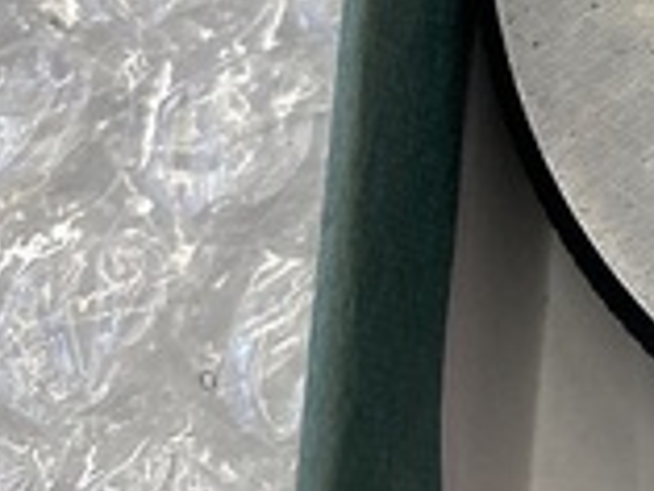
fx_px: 1929
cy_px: -108
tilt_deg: -72.0
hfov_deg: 15.7
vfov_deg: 14.1
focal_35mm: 102
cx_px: 1266
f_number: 1.8
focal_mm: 4.25
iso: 80
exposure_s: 1/122
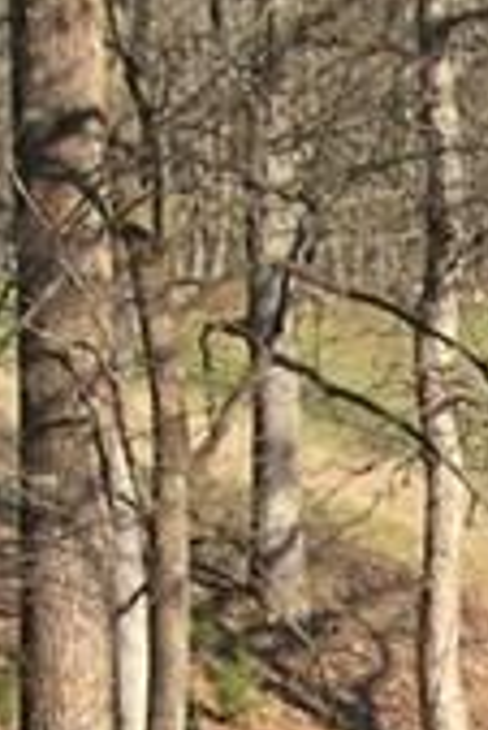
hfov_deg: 5.7
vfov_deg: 8.5
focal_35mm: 239
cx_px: 855
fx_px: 4849
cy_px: 955
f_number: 2.8
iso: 100
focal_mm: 8
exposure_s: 1/597
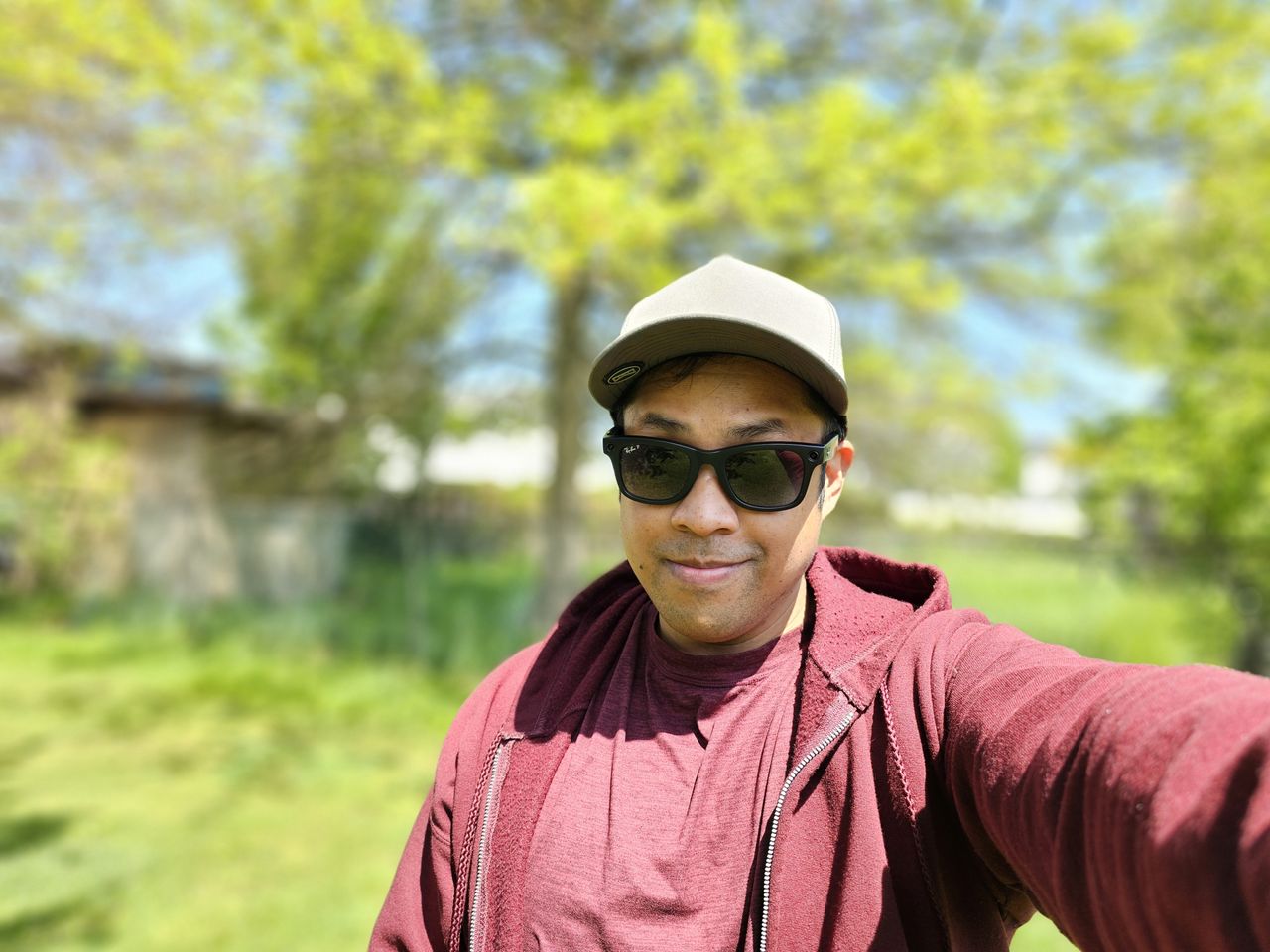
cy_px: 476
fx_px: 844
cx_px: 635
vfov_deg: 58.9
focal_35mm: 23
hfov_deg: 73.9
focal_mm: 6.3
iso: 10
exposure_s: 1/120
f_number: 1.7
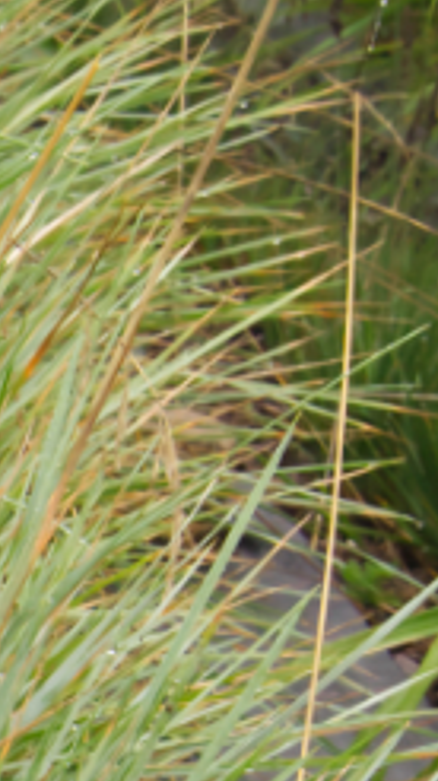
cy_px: 994
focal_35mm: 184
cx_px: -720
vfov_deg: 11.4
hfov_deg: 6.2
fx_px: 3807
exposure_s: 1/60
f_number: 13
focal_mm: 24
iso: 800
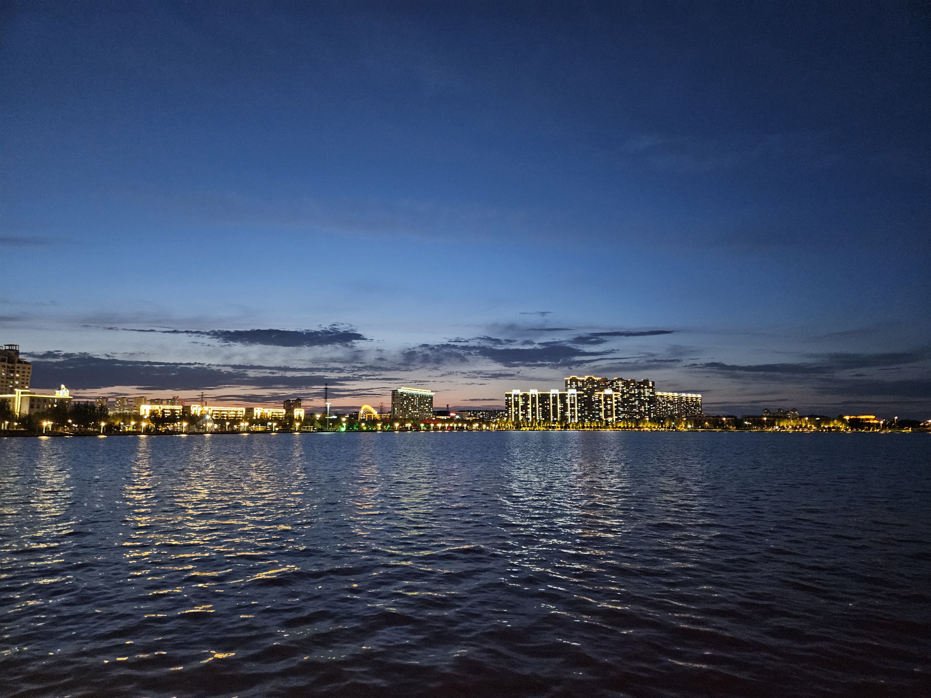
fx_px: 619
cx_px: 466
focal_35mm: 23
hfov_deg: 73.9
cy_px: 349
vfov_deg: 58.9
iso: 800
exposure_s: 1/24
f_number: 1.8
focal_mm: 5.4
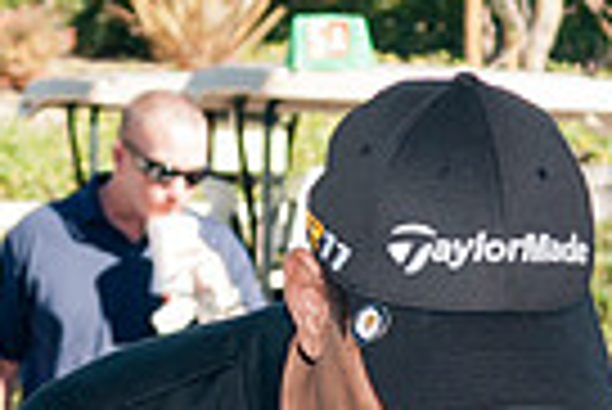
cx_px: 496
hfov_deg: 7.3
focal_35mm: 283
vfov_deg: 4.8
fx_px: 4816
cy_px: 717
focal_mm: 38
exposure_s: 1/100
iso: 200
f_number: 5
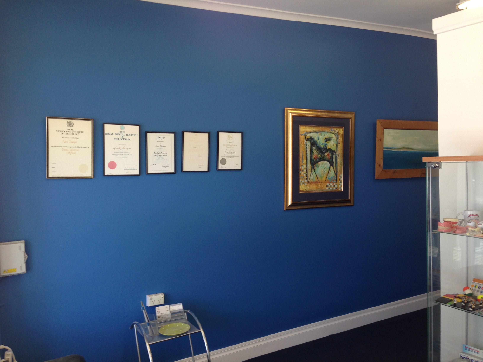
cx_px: 242
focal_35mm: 33
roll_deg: +2.3
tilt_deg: -2.2
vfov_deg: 42.9
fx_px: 460
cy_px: 181
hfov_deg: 55.4
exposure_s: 1/40
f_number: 2.4
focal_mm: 4.12
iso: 50
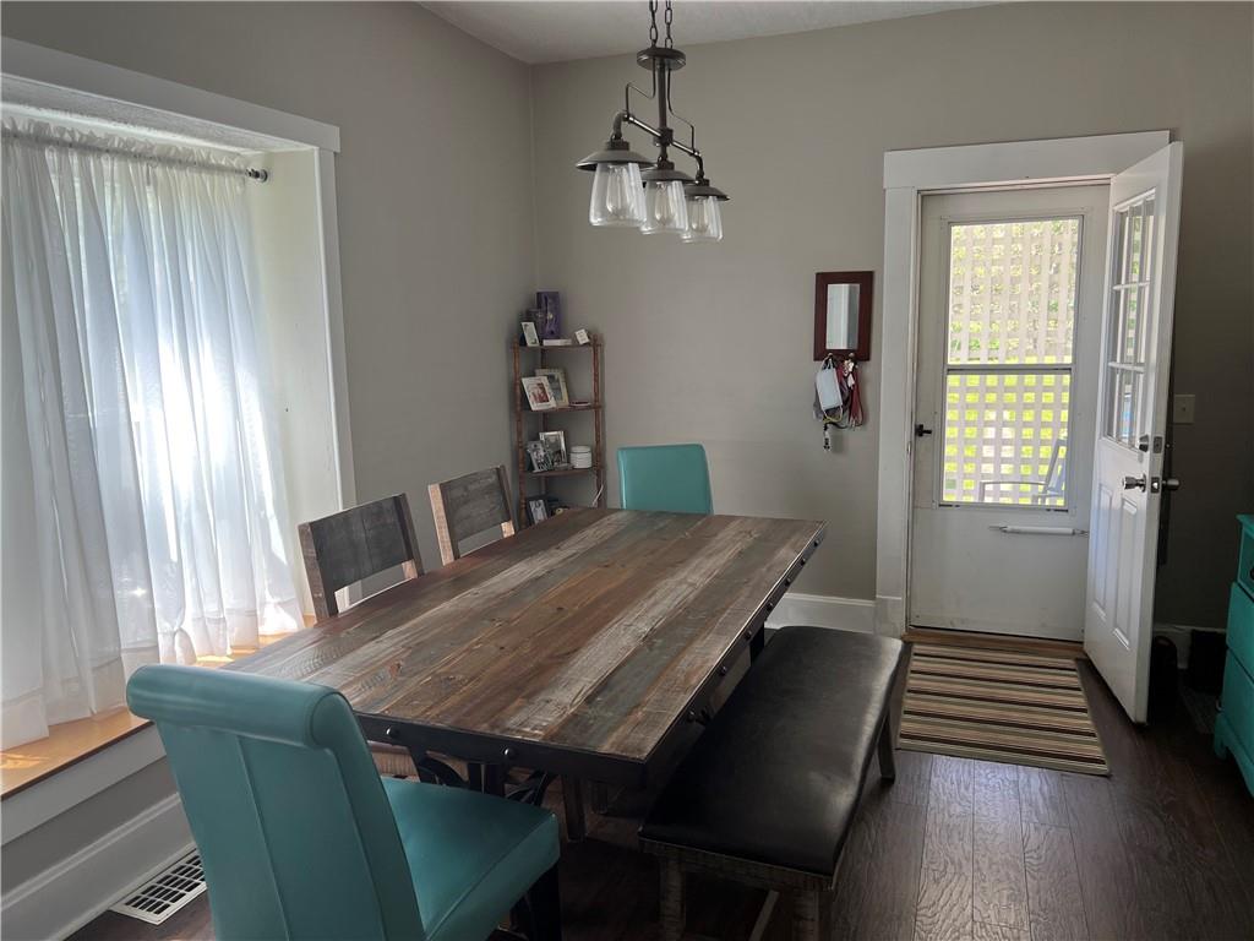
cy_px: 470
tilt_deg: -9.9
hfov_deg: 67.3
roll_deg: +1.4
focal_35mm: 26
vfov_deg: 53.1
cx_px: 627
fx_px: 942
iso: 32
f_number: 1.5
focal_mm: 5.7
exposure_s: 1/120
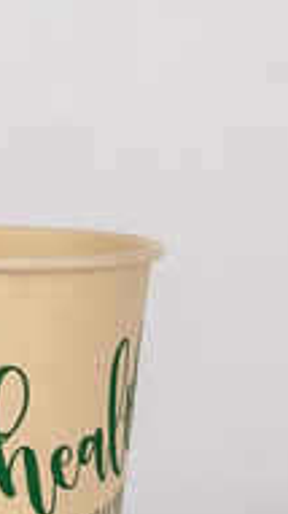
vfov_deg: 5.0
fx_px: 5897
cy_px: 175
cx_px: -16
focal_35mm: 433
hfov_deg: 2.8
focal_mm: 70
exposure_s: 1/100
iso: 320
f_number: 10
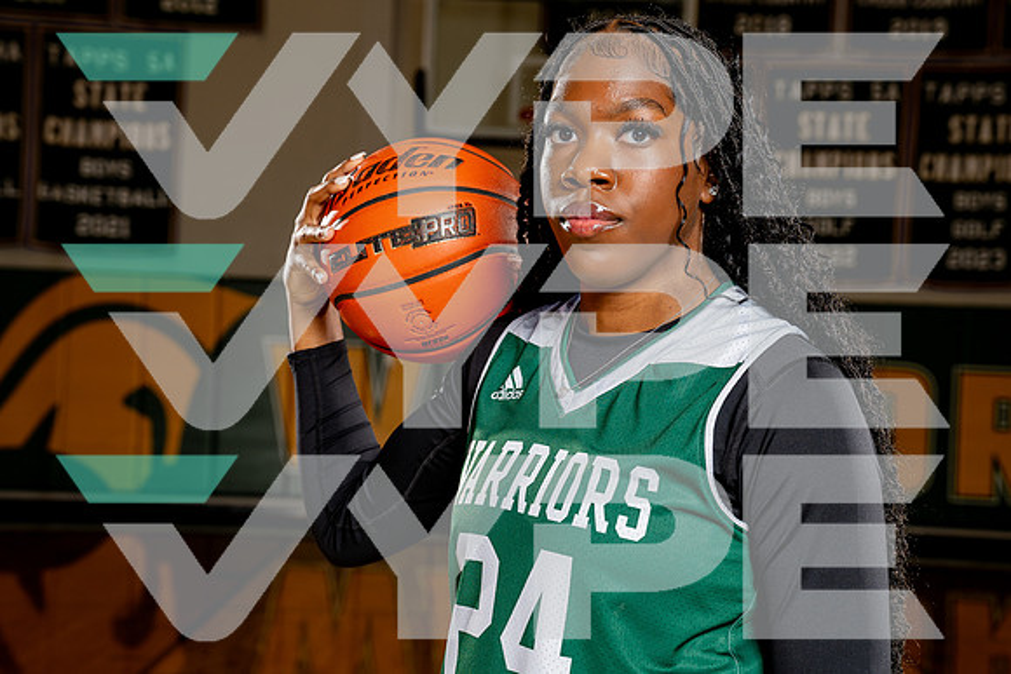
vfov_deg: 20.2
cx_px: 497
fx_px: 1896
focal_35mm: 68
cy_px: 334
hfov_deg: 29.9
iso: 200
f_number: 5.6
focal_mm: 62
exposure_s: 1/250
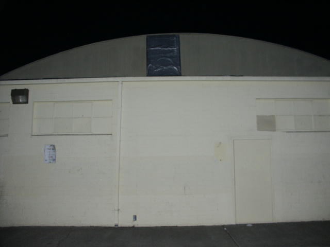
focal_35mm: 28
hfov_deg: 63.4
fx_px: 267
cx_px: 165
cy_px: 124
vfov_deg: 49.7
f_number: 2.8
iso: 200
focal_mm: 7.21
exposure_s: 1/45
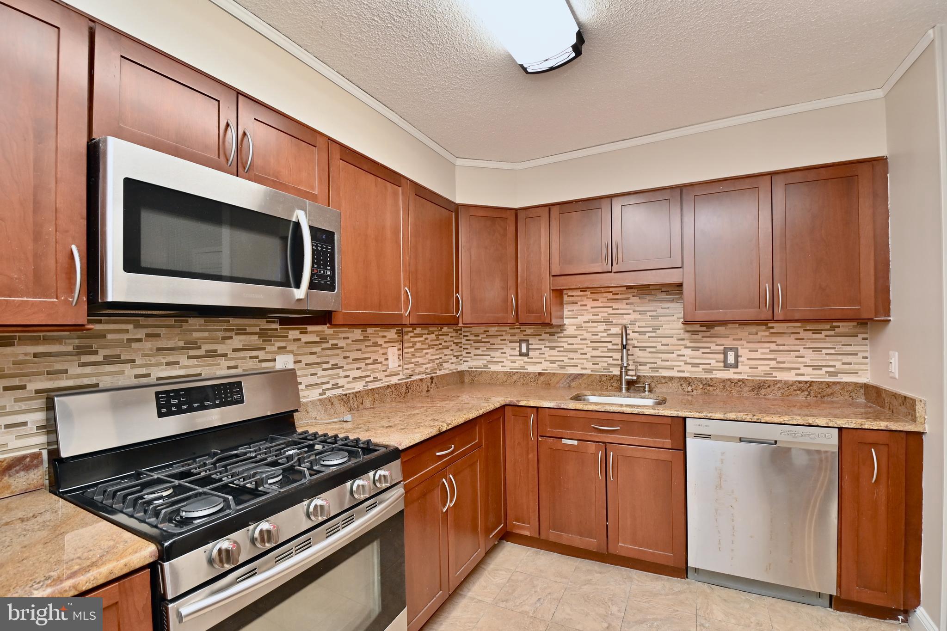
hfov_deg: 100.4
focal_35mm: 15
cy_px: 316
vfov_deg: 77.3
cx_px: 474
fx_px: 395
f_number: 7.1
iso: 200
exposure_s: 1/15
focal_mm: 10
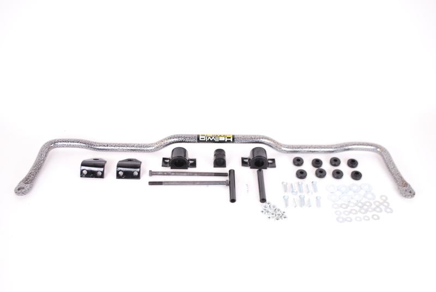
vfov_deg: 28.2
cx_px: 218
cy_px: 146
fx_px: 583
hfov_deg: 41.0
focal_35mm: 48
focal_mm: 32
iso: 200
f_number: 4.8
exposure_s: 1/50
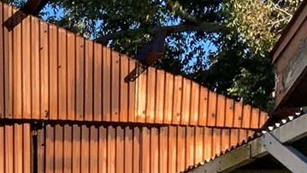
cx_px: -89
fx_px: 1465
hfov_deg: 11.6
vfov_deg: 6.6
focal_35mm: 180
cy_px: 306
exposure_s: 1/1730
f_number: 1.8
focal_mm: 3
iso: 16
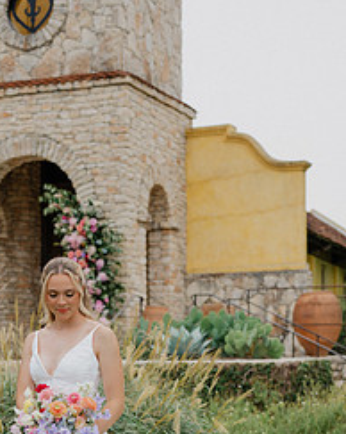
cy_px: 396
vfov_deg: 21.5
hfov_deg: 17.6
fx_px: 1115
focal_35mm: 87
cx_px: 114
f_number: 3.2
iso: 80
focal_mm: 50
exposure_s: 1/800
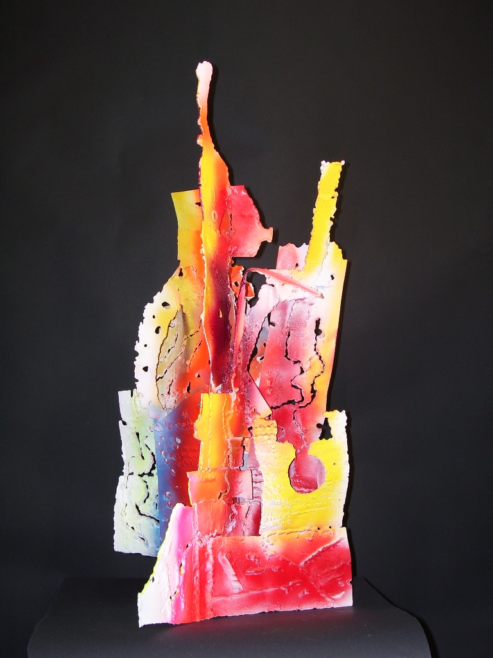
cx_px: 246
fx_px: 798
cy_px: 329
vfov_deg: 44.8
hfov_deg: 34.3
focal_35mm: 42
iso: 80
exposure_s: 1/60
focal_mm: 7
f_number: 3
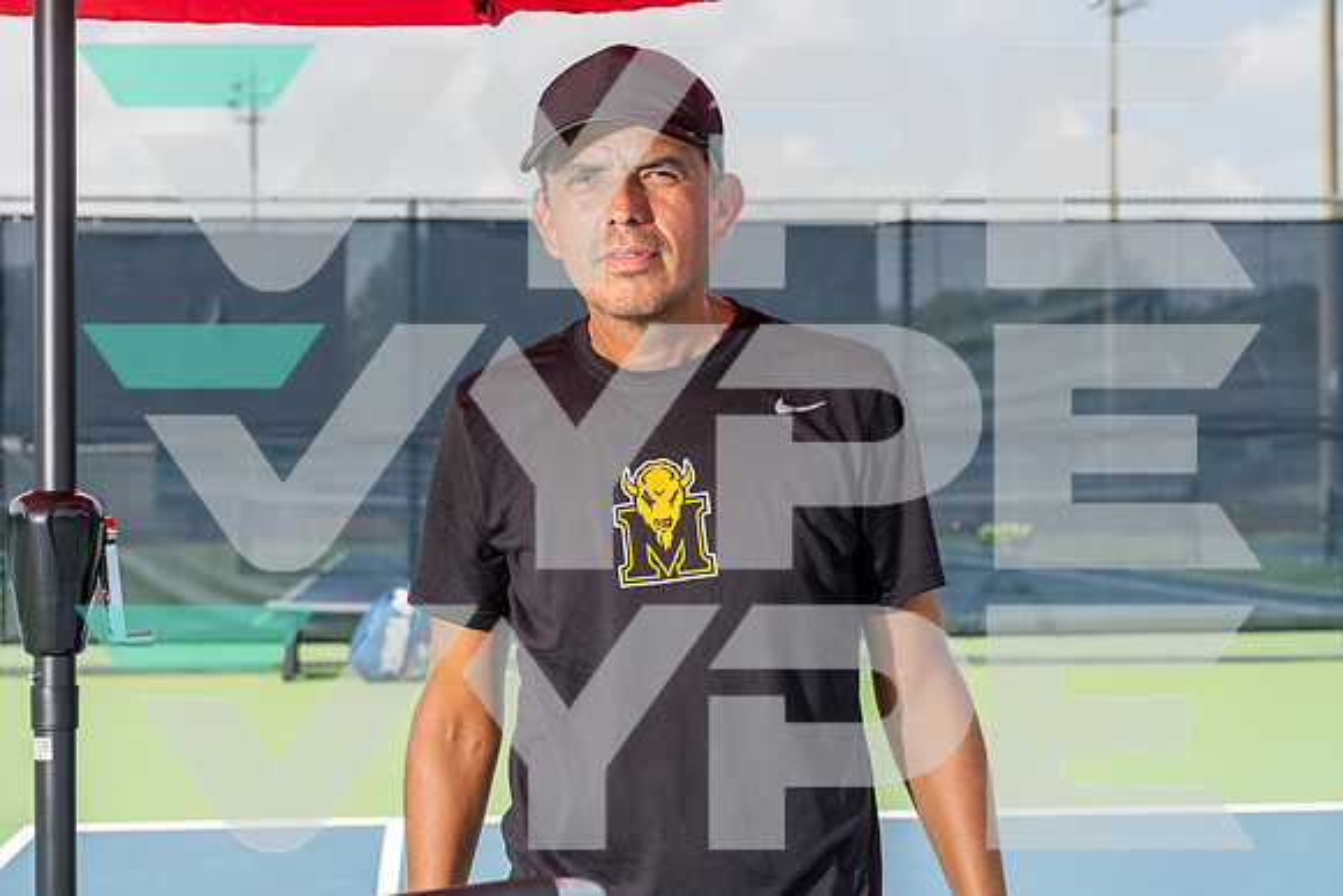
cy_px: 448
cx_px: 672
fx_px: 2612
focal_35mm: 70
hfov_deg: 28.8
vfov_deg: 19.5
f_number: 6.3
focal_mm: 70
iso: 100
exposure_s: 1/250
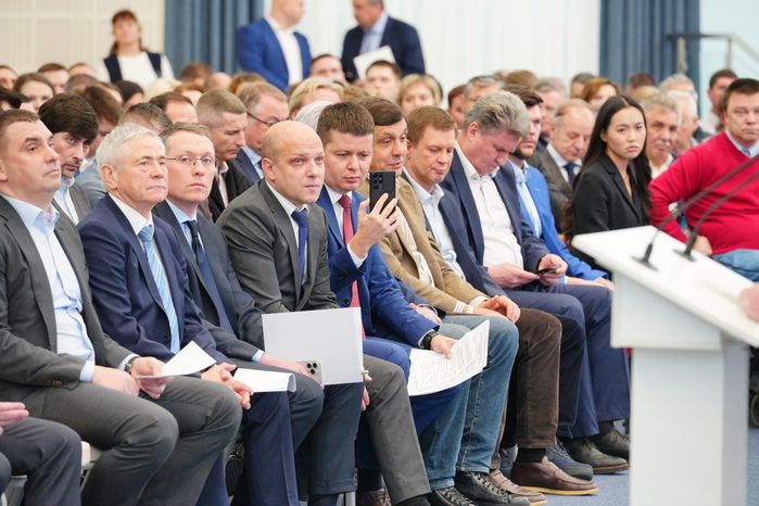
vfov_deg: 6.9
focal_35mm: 200
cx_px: 380
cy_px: 253
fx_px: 4216
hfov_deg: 10.3
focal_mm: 200
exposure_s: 1/200
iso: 3200
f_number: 5
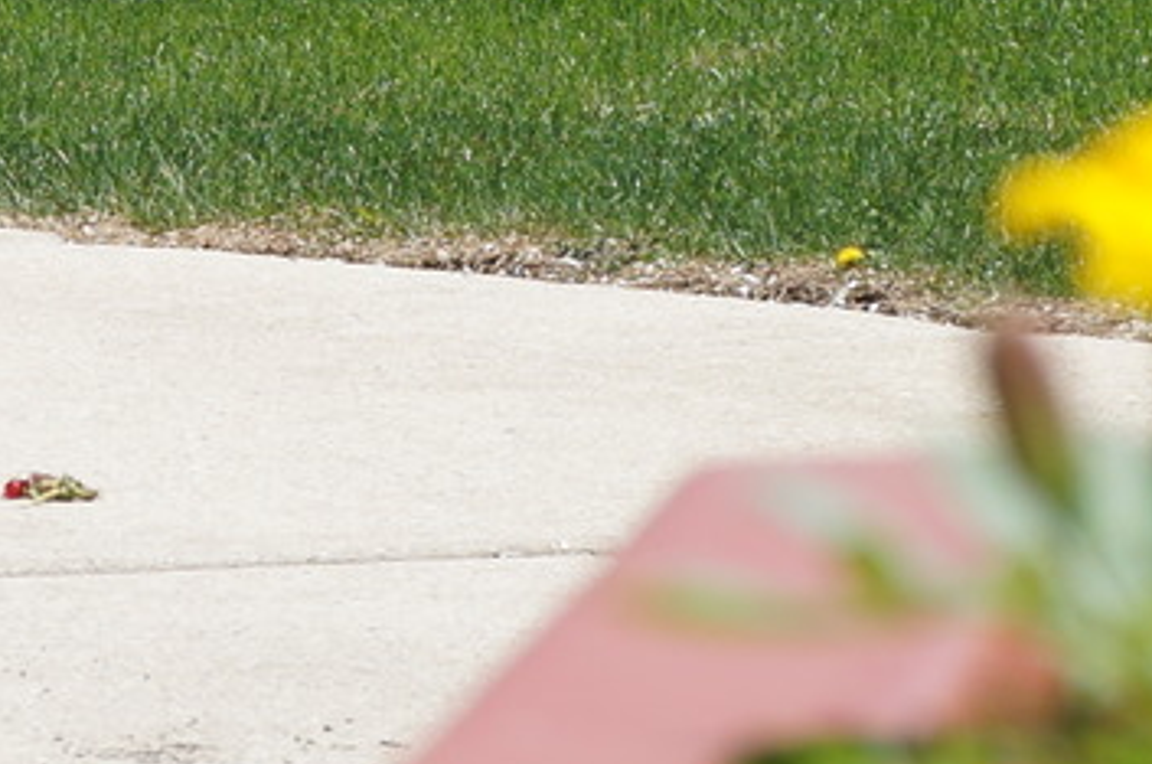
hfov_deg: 5.4
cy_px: -767
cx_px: -175
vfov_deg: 3.6
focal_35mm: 380
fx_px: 12148
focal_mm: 55
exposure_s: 1/400
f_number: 9
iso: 200
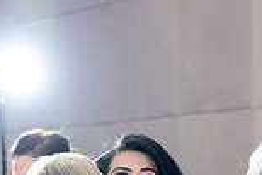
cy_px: 315
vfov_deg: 7.5
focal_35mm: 177
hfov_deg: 11.5
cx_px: 226
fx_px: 1289
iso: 2000
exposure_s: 1/125
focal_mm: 47
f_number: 3.2
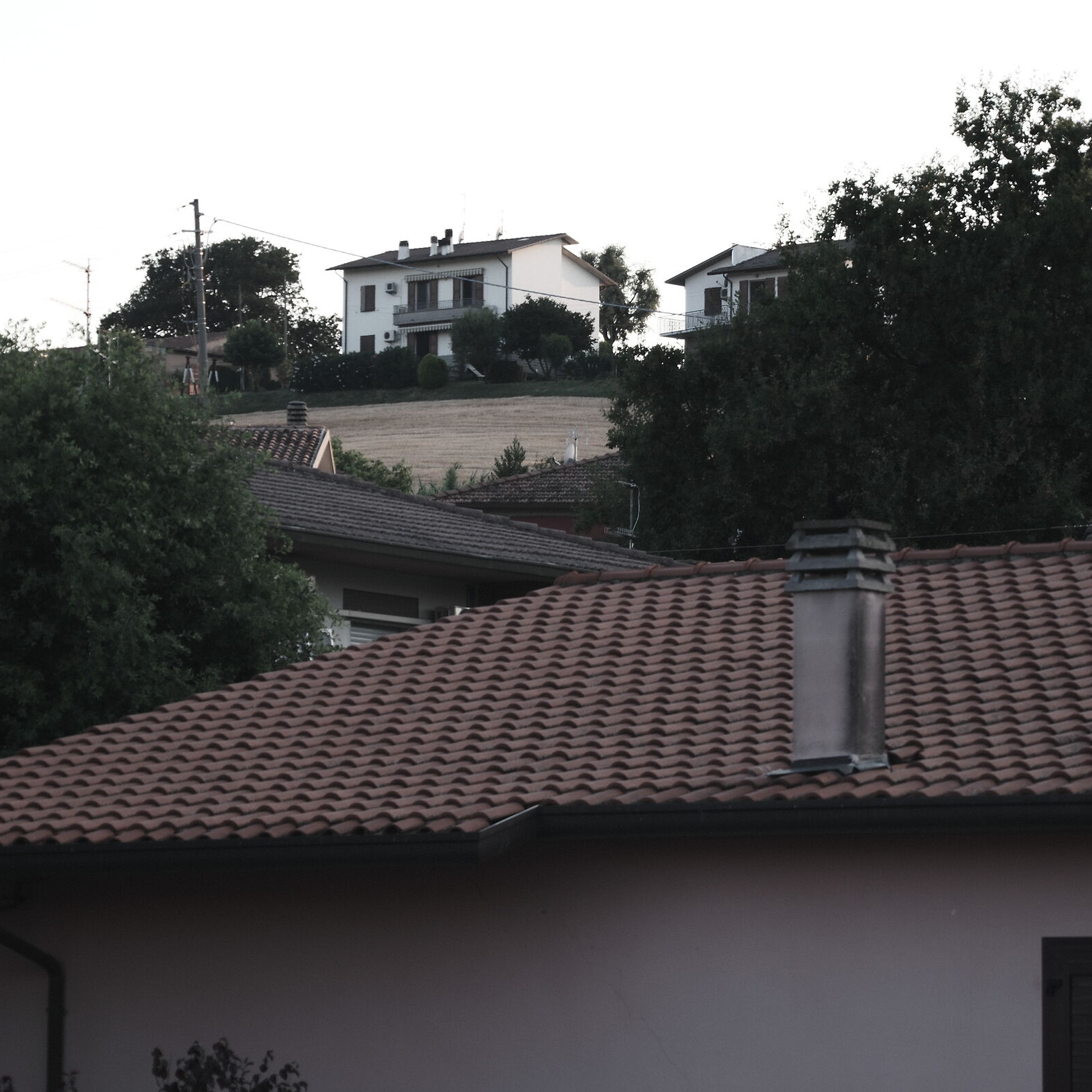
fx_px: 6317
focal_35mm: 177
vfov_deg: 9.9
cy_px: 545
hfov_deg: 9.9
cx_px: 454
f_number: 6.3
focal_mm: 92.1
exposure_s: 1/125
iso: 200
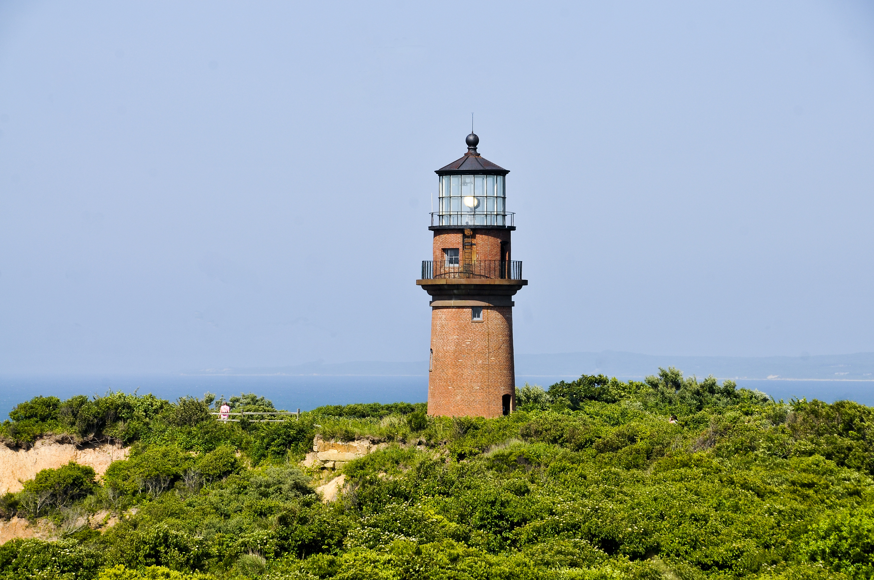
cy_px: 290
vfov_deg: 9.1
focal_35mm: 150
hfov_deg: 13.7
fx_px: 3637
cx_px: 437
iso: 250
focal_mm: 100
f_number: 11
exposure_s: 1/400
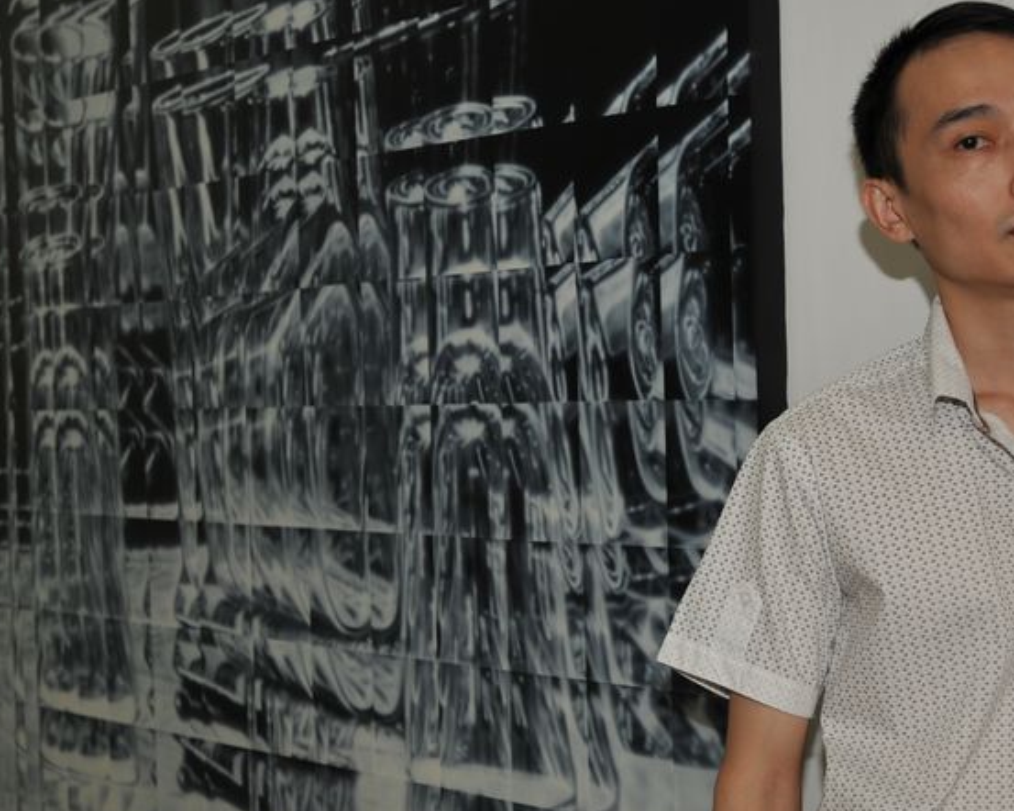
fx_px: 1830
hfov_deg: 30.8
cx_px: 645
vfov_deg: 24.9
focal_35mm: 61
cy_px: 467
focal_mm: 30
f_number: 4.5
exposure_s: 1/60
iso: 200
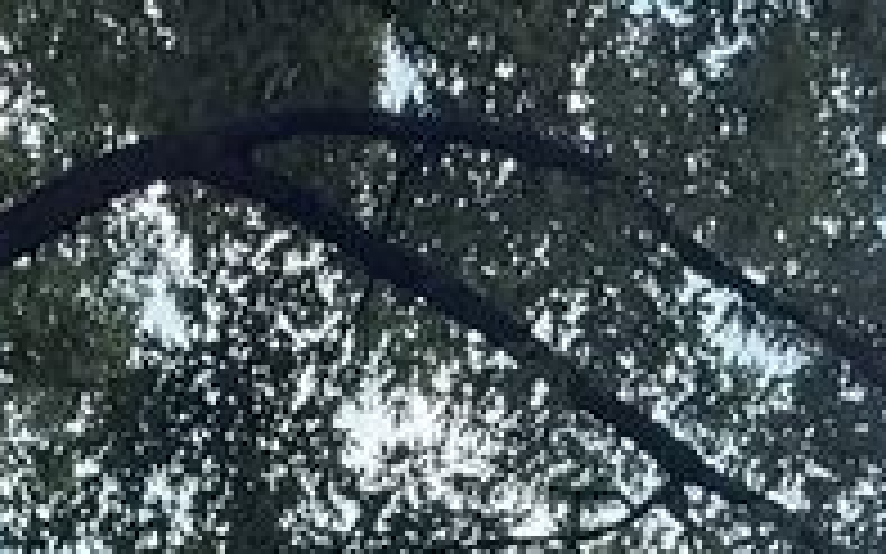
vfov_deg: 11.1
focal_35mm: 77
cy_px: 1648
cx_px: 225
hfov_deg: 26.5
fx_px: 1859
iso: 125
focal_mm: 2.22
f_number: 2.2
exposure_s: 1/99
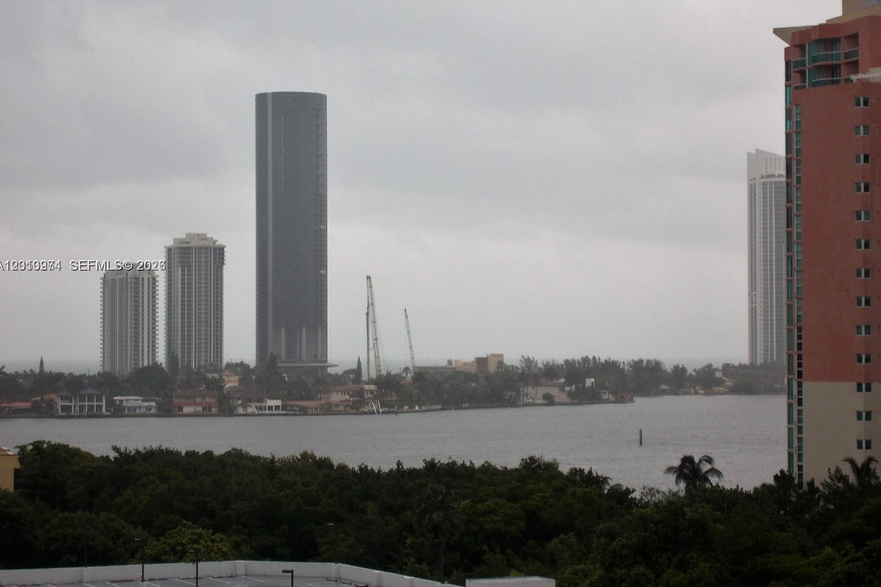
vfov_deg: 13.2
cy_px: 267
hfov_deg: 19.6
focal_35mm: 104
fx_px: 2545
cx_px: 437
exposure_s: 1/100
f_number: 5.5
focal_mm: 17.6
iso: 80
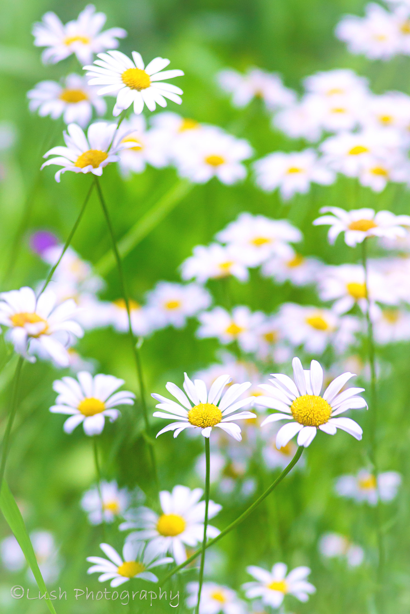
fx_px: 2303
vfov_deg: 15.2
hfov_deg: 10.2
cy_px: 307
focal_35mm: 135
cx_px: 205
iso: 1600
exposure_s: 1/1000
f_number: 5.6
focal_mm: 135
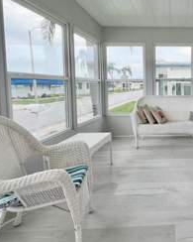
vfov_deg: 67.6
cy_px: 99
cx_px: 177
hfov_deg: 49.8
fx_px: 179
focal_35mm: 25
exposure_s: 1/296
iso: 32
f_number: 1.8
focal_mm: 1.57
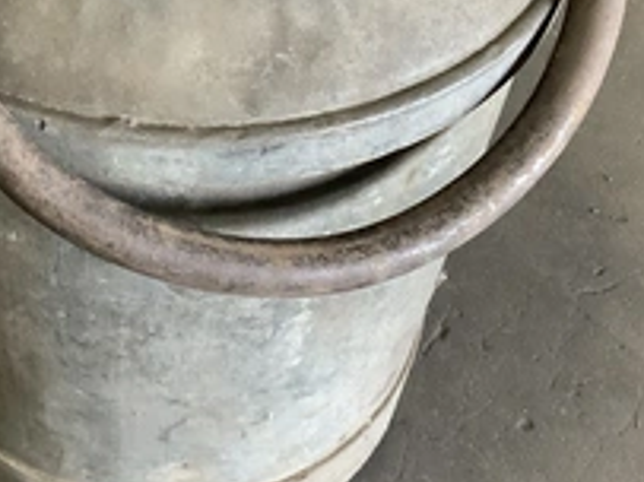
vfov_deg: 23.6
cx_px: 171
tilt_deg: -48.8
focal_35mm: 61
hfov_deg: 31.2
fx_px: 1134
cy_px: 82
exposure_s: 1/40
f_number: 2.4
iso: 320
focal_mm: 3.3
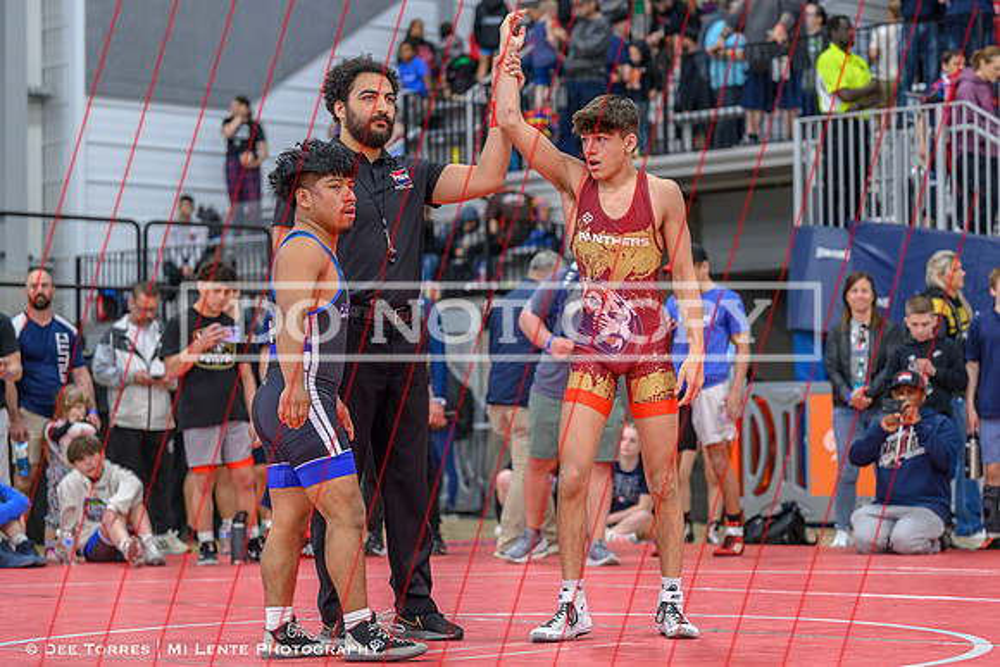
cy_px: 329
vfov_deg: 14.1
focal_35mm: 97
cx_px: 581
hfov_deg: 21.0
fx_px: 2691
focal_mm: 81
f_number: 2.8
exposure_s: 1/640
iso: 2500
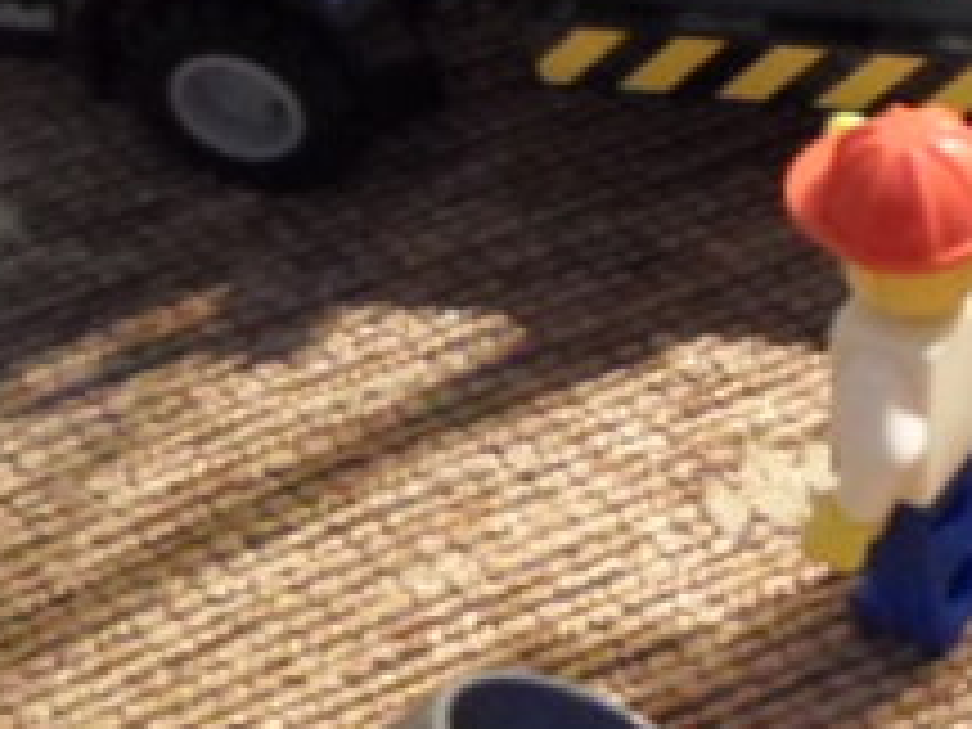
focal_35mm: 104
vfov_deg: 14.1
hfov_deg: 16.7
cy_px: 47
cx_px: 1570
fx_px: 2920
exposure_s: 1/4
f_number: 2.5
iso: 400
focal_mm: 4.5
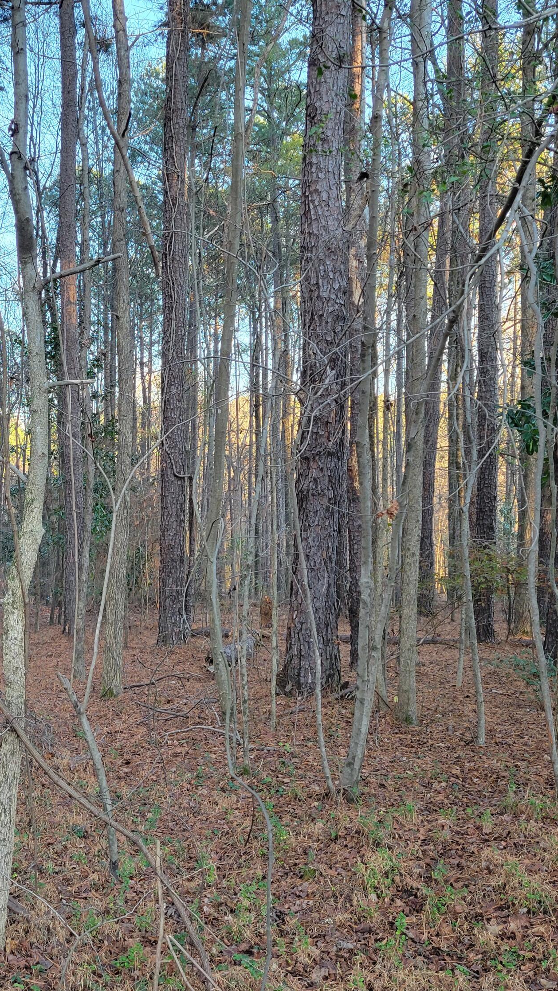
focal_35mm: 38
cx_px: 102
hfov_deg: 30.4
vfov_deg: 52.8
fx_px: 999
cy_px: 497
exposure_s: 1/120
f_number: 1.8
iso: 100
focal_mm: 5.4
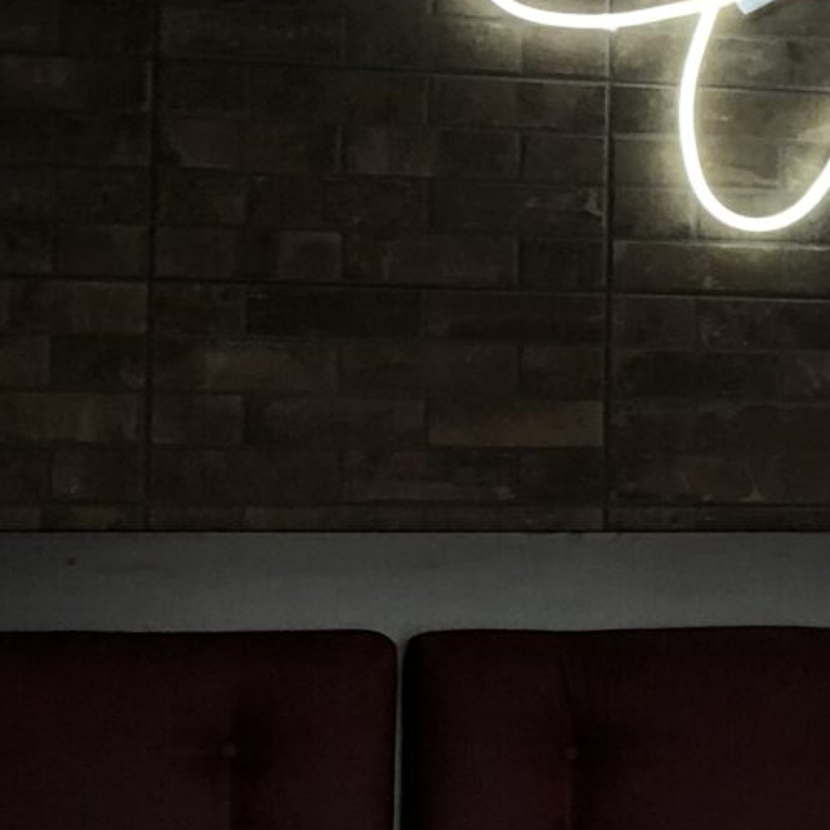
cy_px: 359
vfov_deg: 13.6
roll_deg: +1.2
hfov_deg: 12.3
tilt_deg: +7.2
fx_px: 3472
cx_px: 1554
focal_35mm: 128
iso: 20
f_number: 1.8
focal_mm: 3.99
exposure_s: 1/33
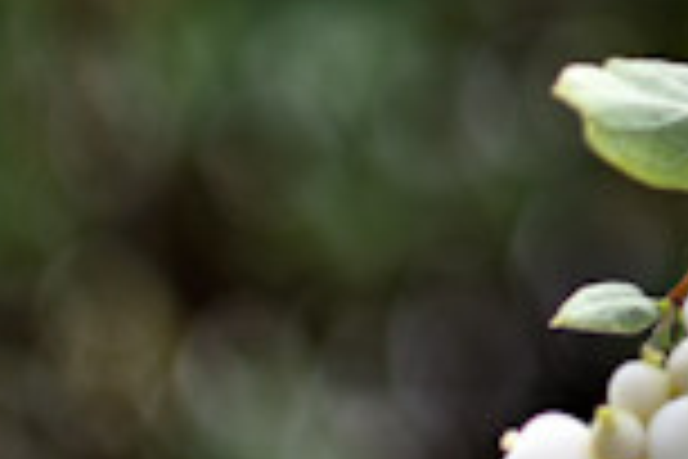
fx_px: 2952
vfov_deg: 8.9
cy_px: 182
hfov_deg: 12.9
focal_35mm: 154
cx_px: 881
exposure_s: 1/25
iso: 100
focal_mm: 35
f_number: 2
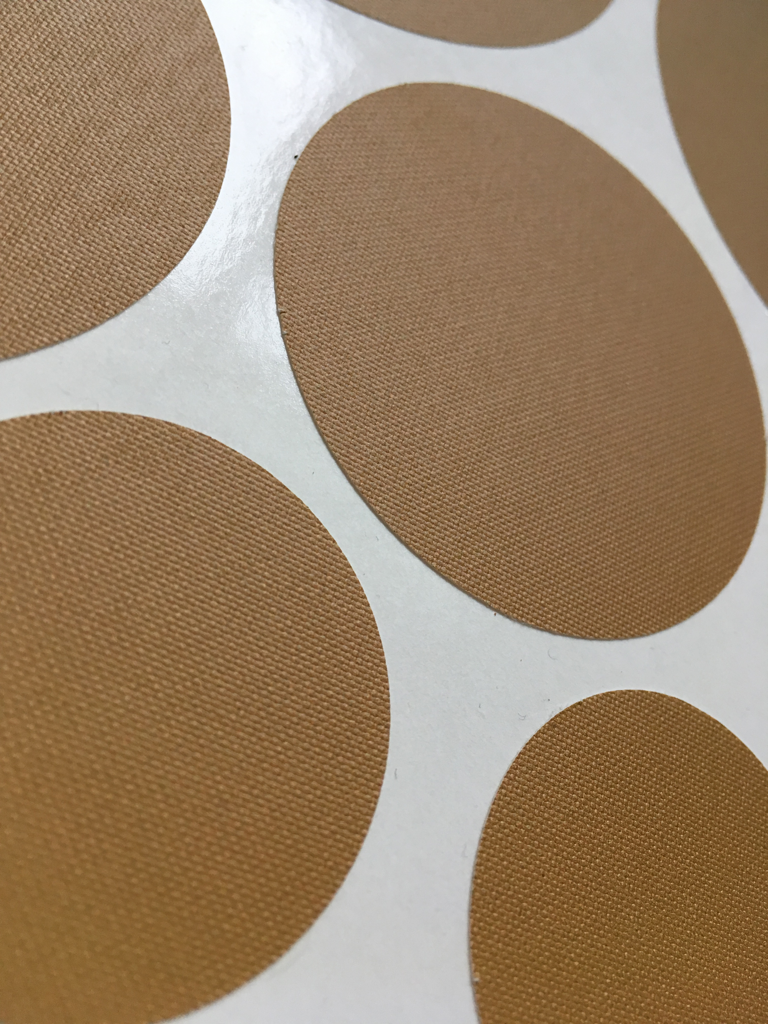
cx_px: 384
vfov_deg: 61.7
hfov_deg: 48.2
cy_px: 512
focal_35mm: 29
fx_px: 858
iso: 50
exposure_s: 1/33
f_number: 2.2
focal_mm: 4.15
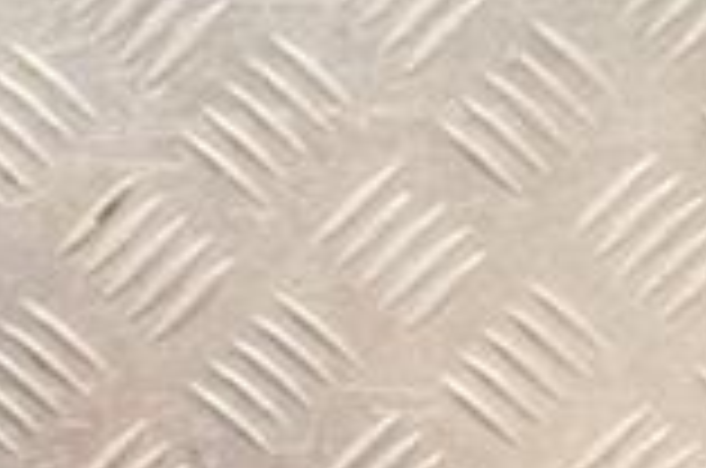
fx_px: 4501
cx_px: 0
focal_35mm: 230
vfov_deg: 5.8
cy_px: 886
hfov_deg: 8.9
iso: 800
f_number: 5.6
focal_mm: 40
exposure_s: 1/200
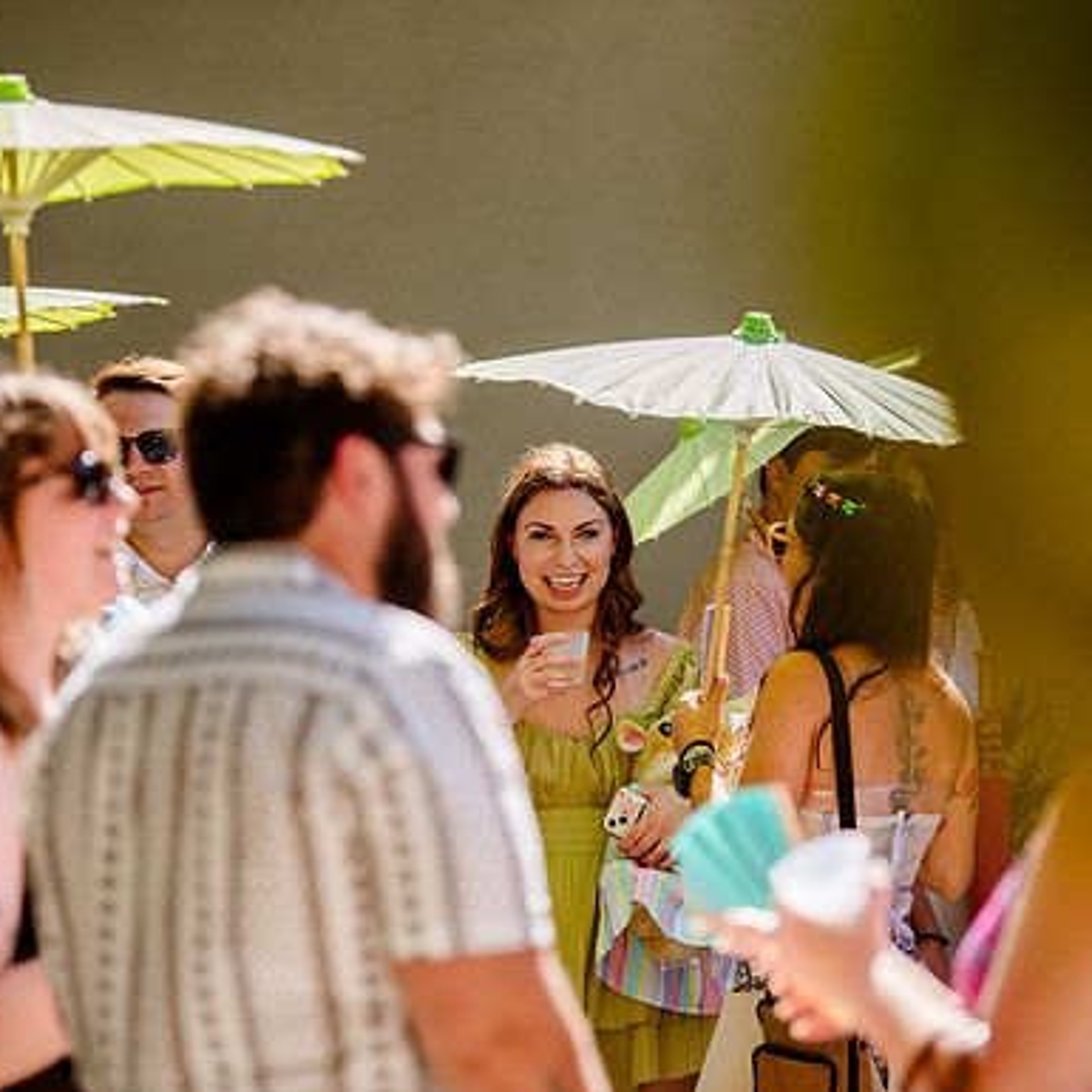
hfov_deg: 10.1
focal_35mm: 173
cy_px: 546
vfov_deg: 10.1
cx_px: 485
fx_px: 6174
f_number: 2.8
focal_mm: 135
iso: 200
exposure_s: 1/2500
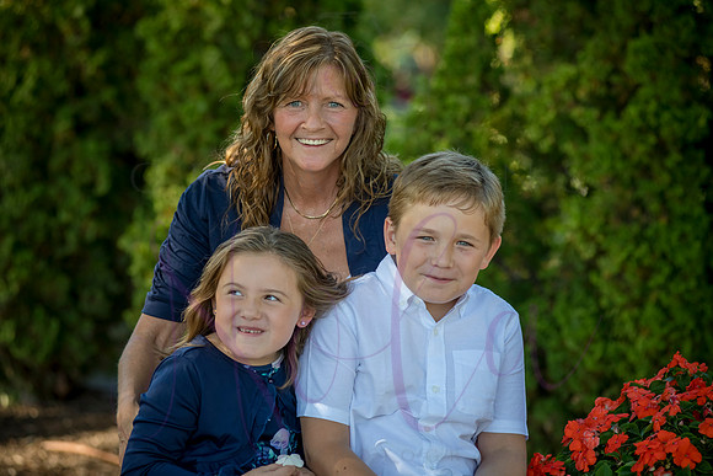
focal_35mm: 120
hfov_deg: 17.1
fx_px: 2377
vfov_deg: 11.4
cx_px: 356
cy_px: 238
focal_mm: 120
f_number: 4
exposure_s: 1/400
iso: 400
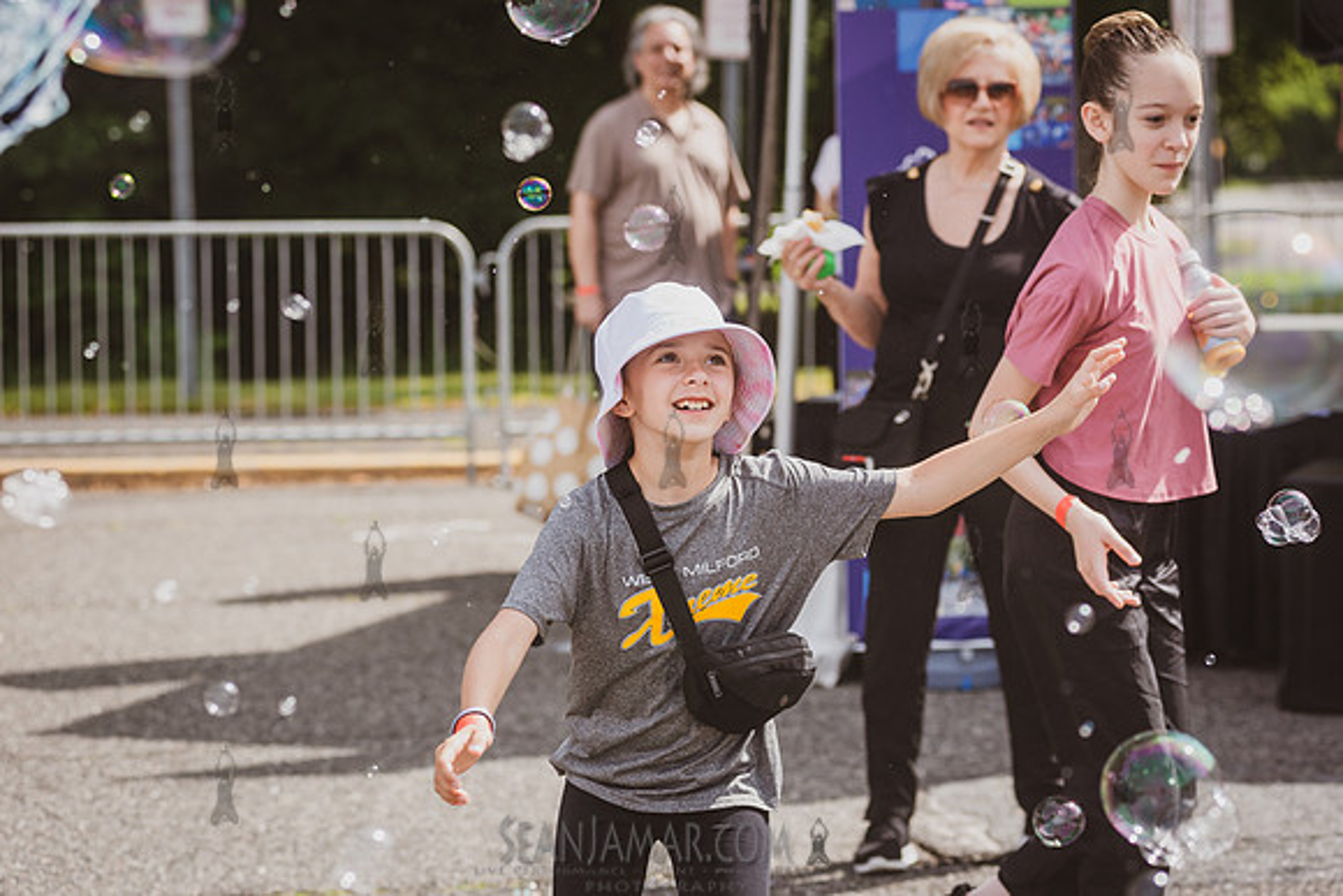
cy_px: 448
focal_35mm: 100
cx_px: 672
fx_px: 3731
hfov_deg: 20.4
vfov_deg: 13.7
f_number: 4.5
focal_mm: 100
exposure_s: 1/1000
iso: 250
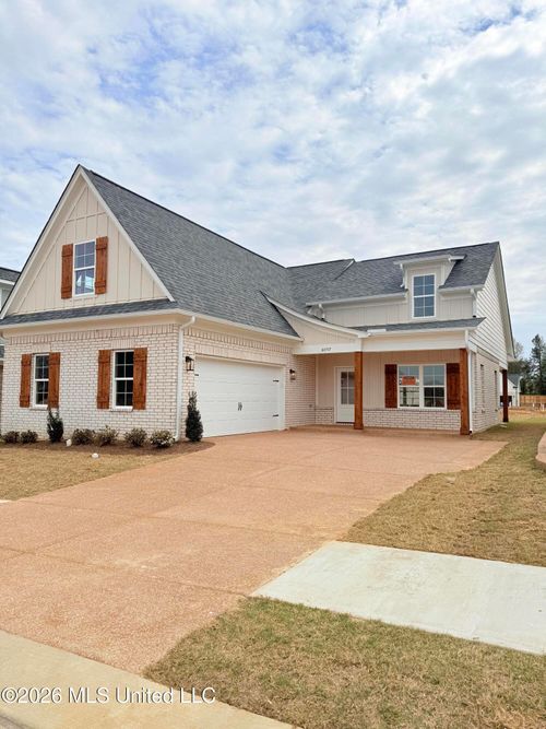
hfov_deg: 56.8
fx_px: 505
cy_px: 364
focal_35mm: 24
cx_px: 273
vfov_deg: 71.6
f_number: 1.78
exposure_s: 1/11905
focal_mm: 6.76
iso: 80
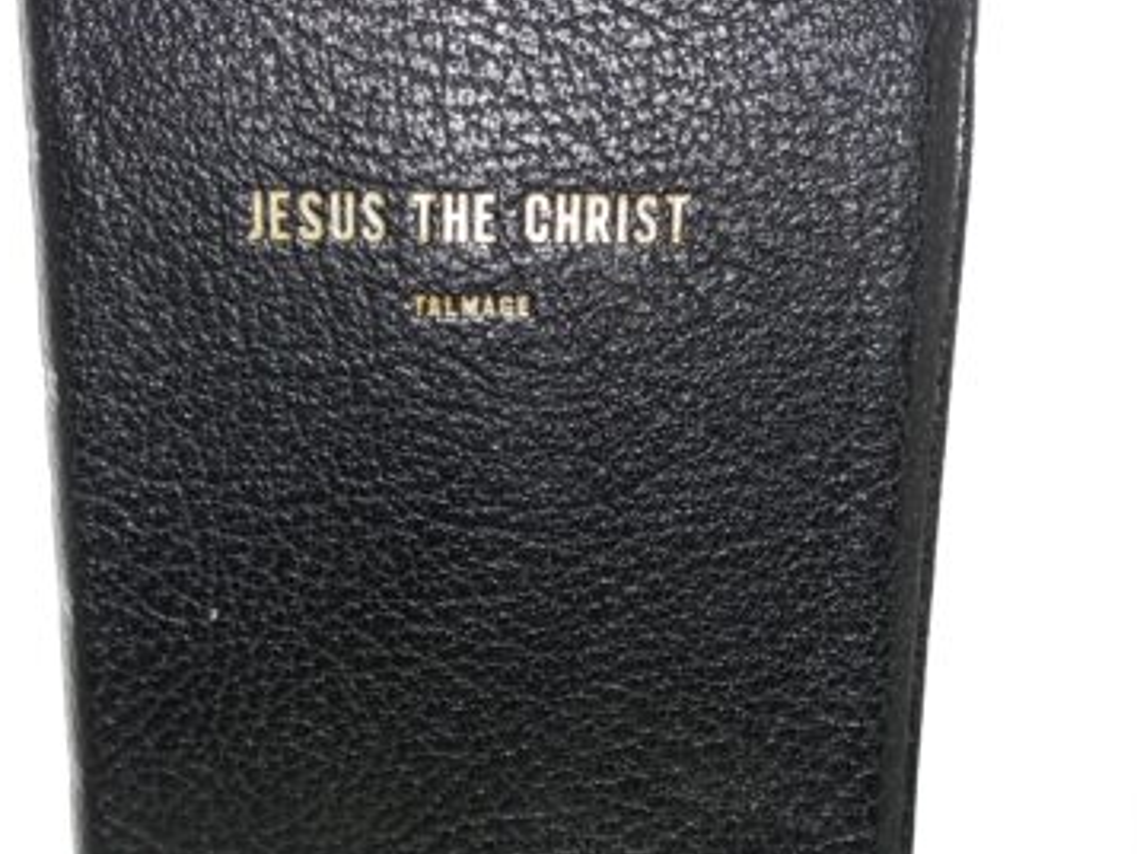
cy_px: 542
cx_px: 506
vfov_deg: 30.7
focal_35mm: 47
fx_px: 1544
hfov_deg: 40.4
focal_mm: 3.7
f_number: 1.7
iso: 64
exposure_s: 1/120
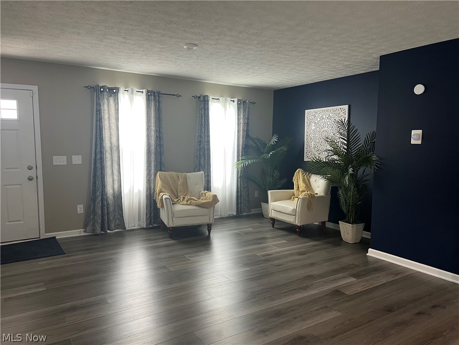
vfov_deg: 53.1
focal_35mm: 26
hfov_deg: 67.3
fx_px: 345
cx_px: 230
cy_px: 172
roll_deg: -0.9
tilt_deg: -5.7
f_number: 1.5
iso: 160
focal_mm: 5.7
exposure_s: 1/60
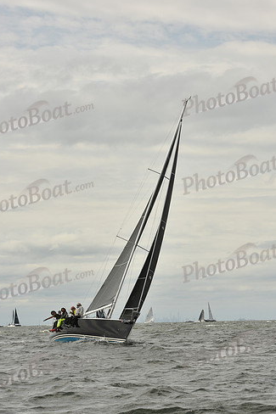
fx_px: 1300
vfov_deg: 18.1
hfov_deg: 12.1
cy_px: 229
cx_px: 138
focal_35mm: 113
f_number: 10
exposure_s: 1/800
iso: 250
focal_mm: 95
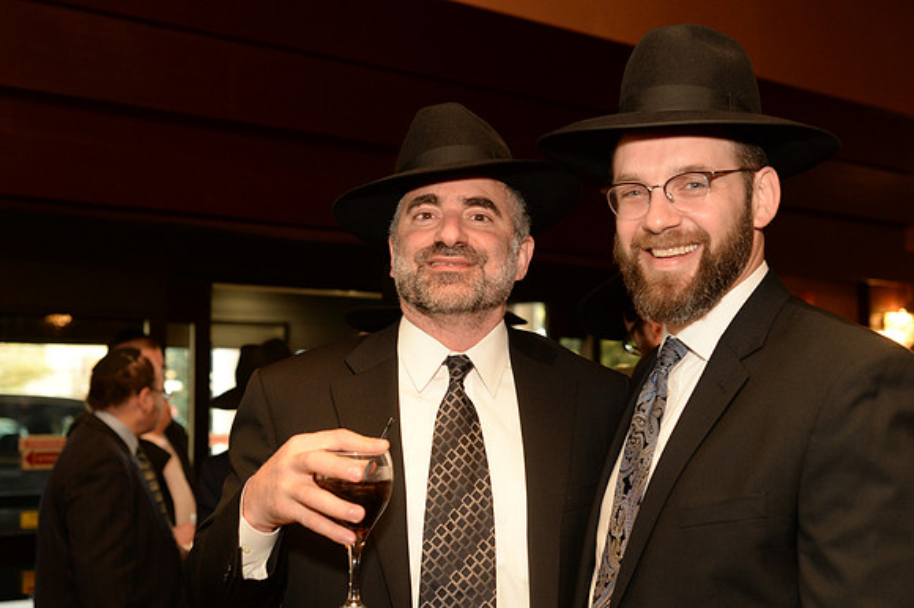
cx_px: 457
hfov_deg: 39.6
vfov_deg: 27.0
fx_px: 1269
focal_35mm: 50
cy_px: 304
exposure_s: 1/100
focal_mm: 50
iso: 2000
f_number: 5
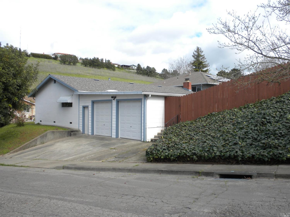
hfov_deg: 50.2
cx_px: 145
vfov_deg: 38.6
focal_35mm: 37
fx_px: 310
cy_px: 108
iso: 64
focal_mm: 6.6
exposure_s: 1/76.8
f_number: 10
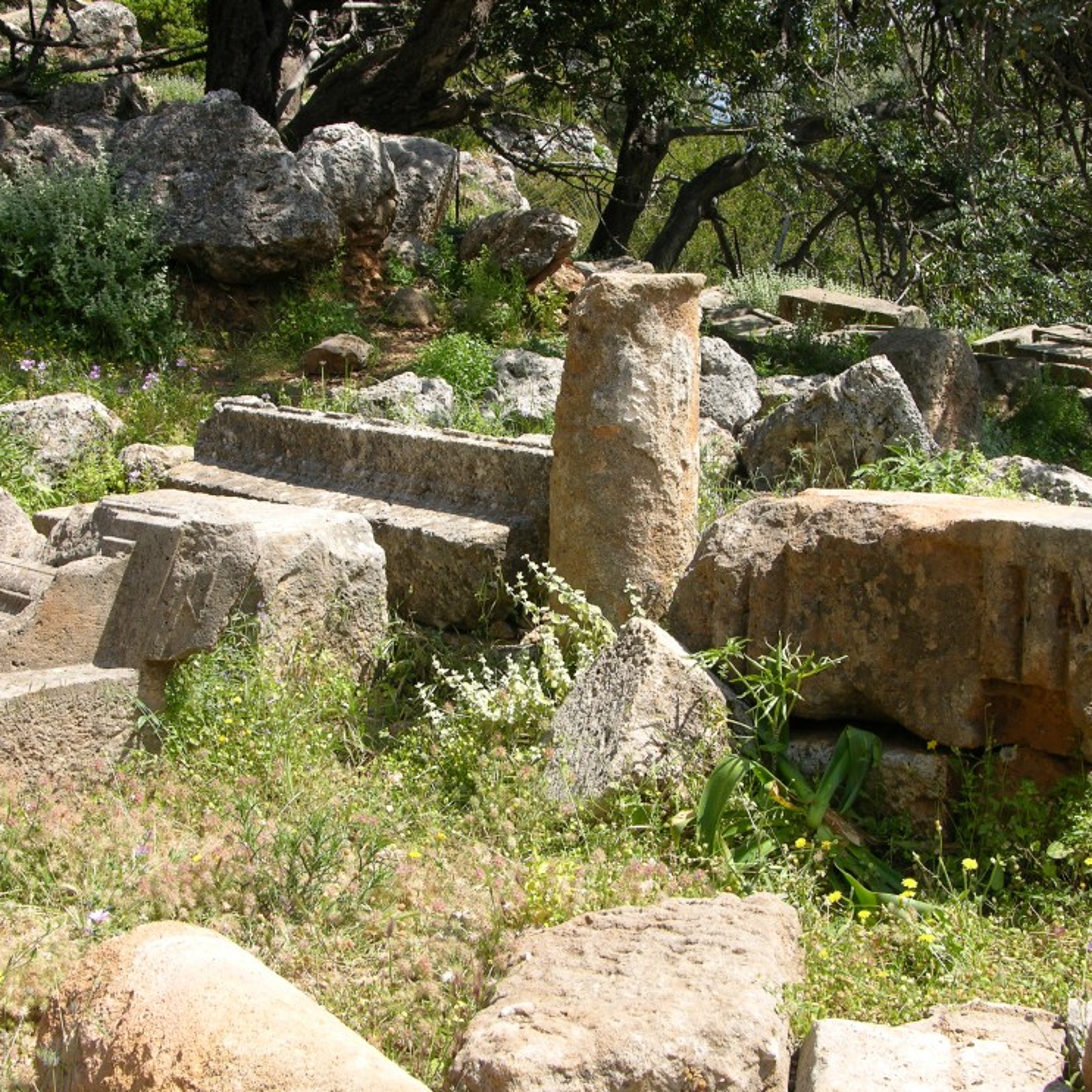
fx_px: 1999
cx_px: 495
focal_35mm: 56
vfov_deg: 30.6
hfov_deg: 30.5
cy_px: 556
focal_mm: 11.6
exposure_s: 1/167
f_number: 5.3
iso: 50
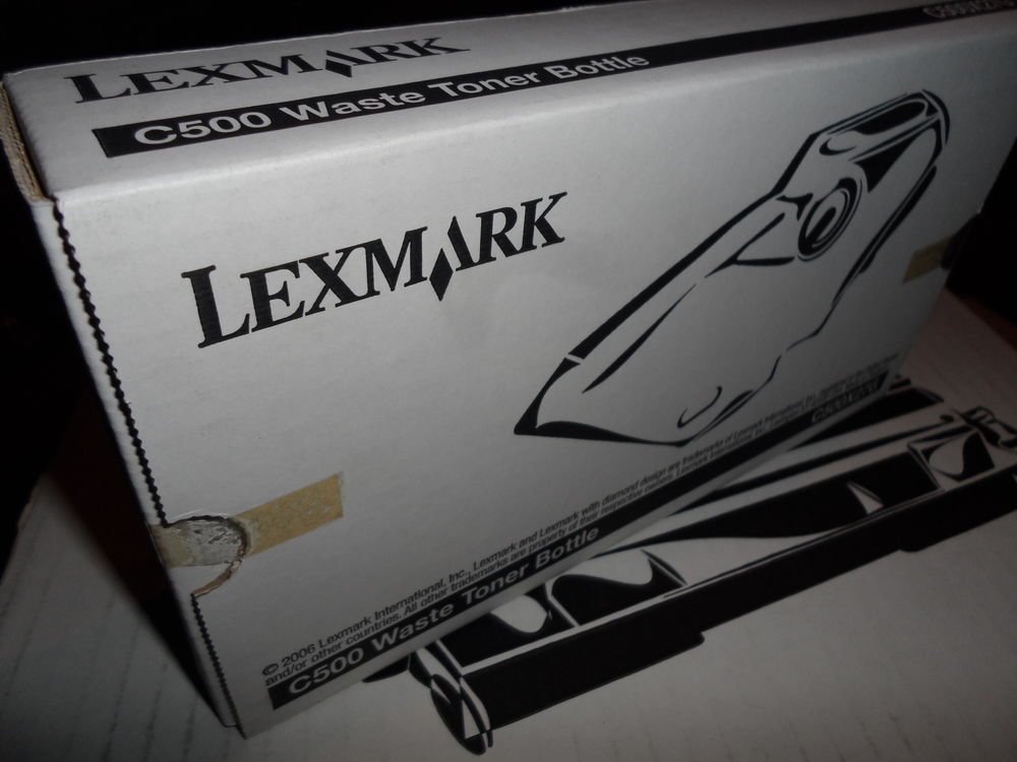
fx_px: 734
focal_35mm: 25
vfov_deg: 54.9
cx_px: 508
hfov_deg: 69.4
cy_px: 381
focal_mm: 4.5
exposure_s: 1/10
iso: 100
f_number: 9.2
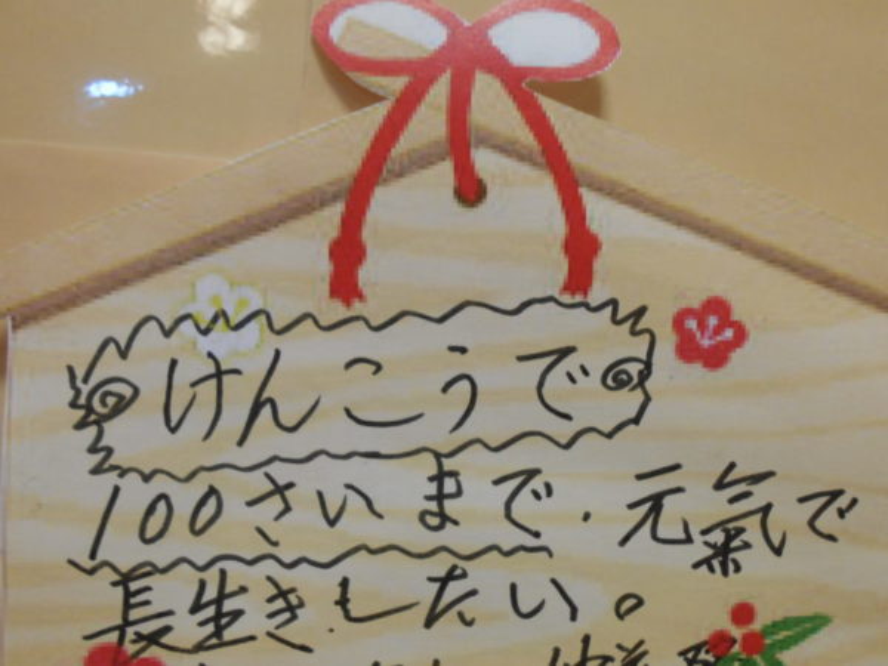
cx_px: 444
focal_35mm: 30
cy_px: 333
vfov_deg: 46.8
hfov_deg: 60.0
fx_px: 770
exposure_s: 1/30
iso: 200
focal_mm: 5.1
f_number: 3.4
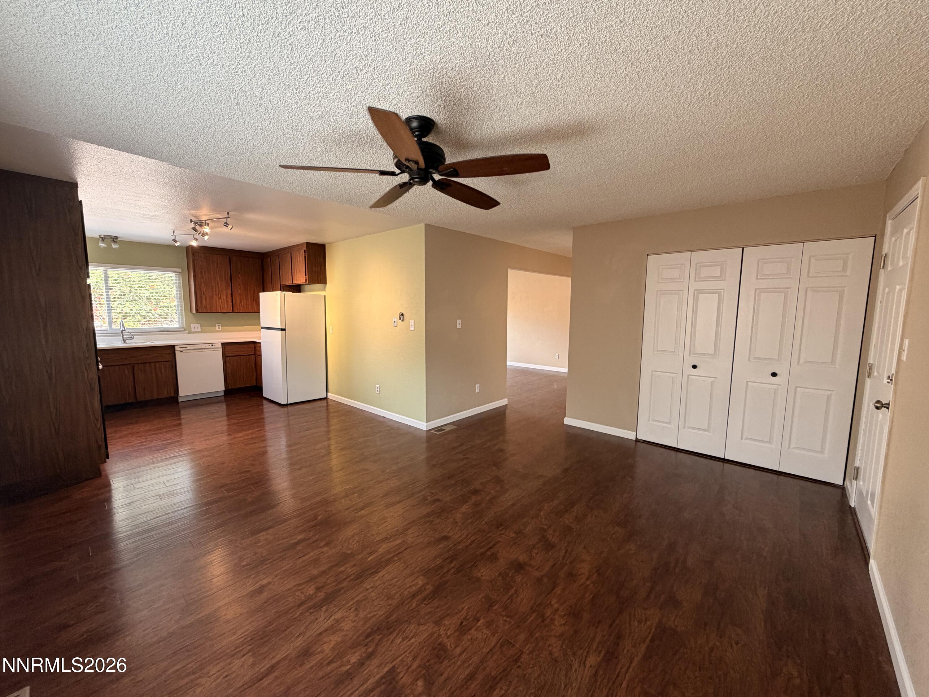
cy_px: 348
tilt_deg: -6.3
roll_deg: -0.3
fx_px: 376
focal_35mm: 14
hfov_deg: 102.1
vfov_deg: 85.7
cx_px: 464
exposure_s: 1/60
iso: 200
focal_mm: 2.22
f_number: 2.2
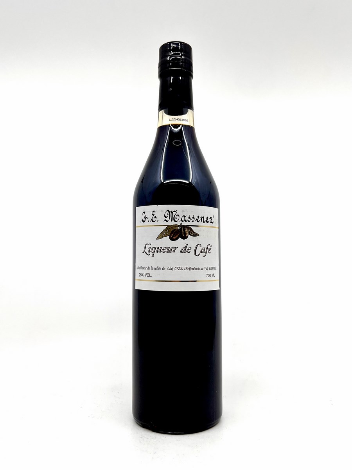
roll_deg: +0.5
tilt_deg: +3.7
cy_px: 235
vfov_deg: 67.3
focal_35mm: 26
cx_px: 176
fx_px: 353
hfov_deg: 53.1
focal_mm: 5.1
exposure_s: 1/906
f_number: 1.6
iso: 50
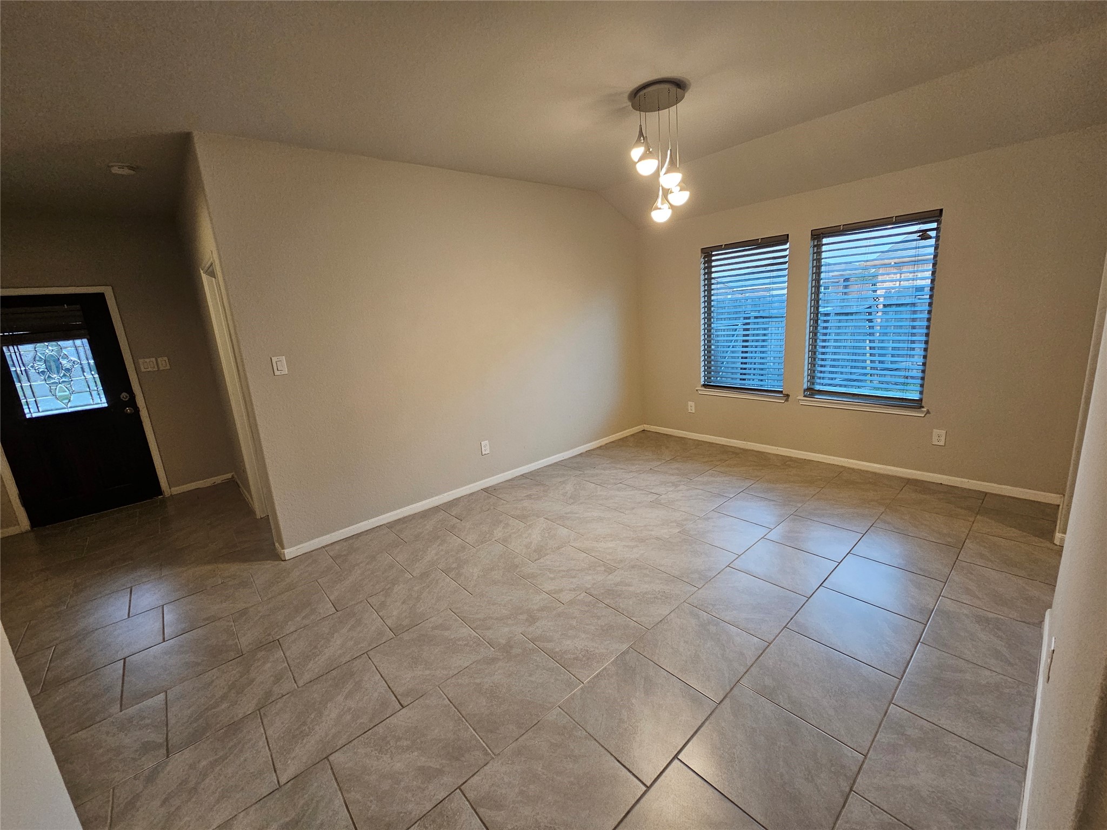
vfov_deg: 89.9
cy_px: 415
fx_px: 416
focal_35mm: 13
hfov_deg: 106.2
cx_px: 554
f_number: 2.2
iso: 250
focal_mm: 2.2
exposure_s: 1/60
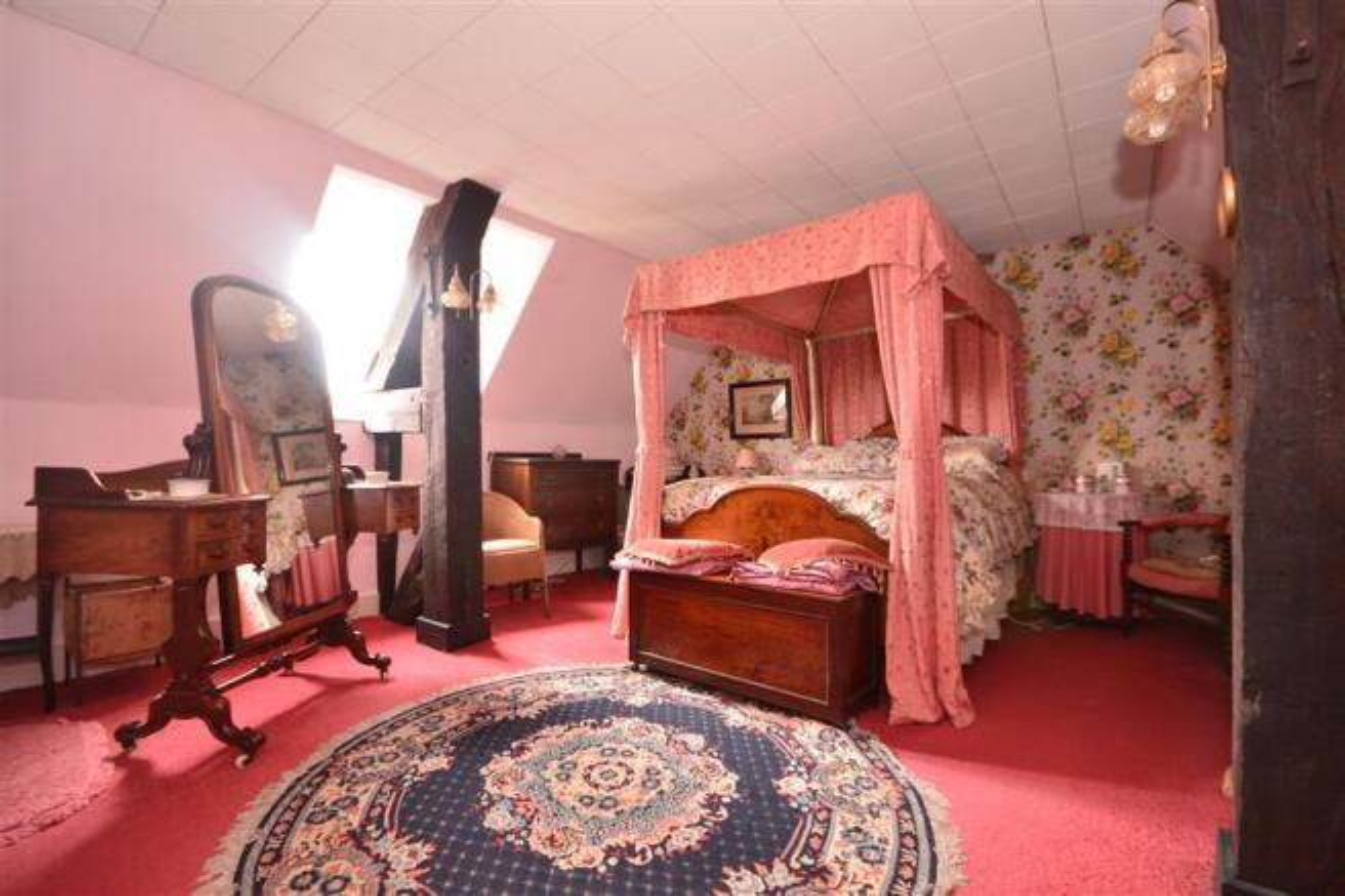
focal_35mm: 15
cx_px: 672
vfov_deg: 77.3
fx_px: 560
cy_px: 448
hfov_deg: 100.4
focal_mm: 10
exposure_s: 3
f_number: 7.1
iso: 400
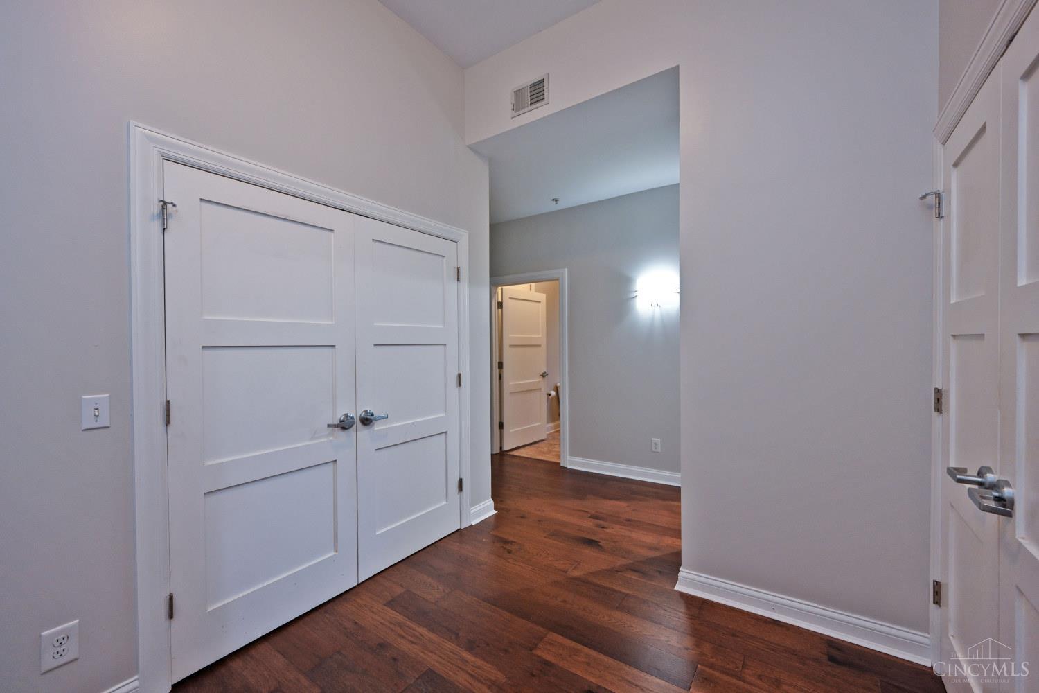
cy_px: 346
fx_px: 404
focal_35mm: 14
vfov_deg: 81.2
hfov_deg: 104.3
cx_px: 520
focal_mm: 14
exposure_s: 1/60
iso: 500
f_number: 4
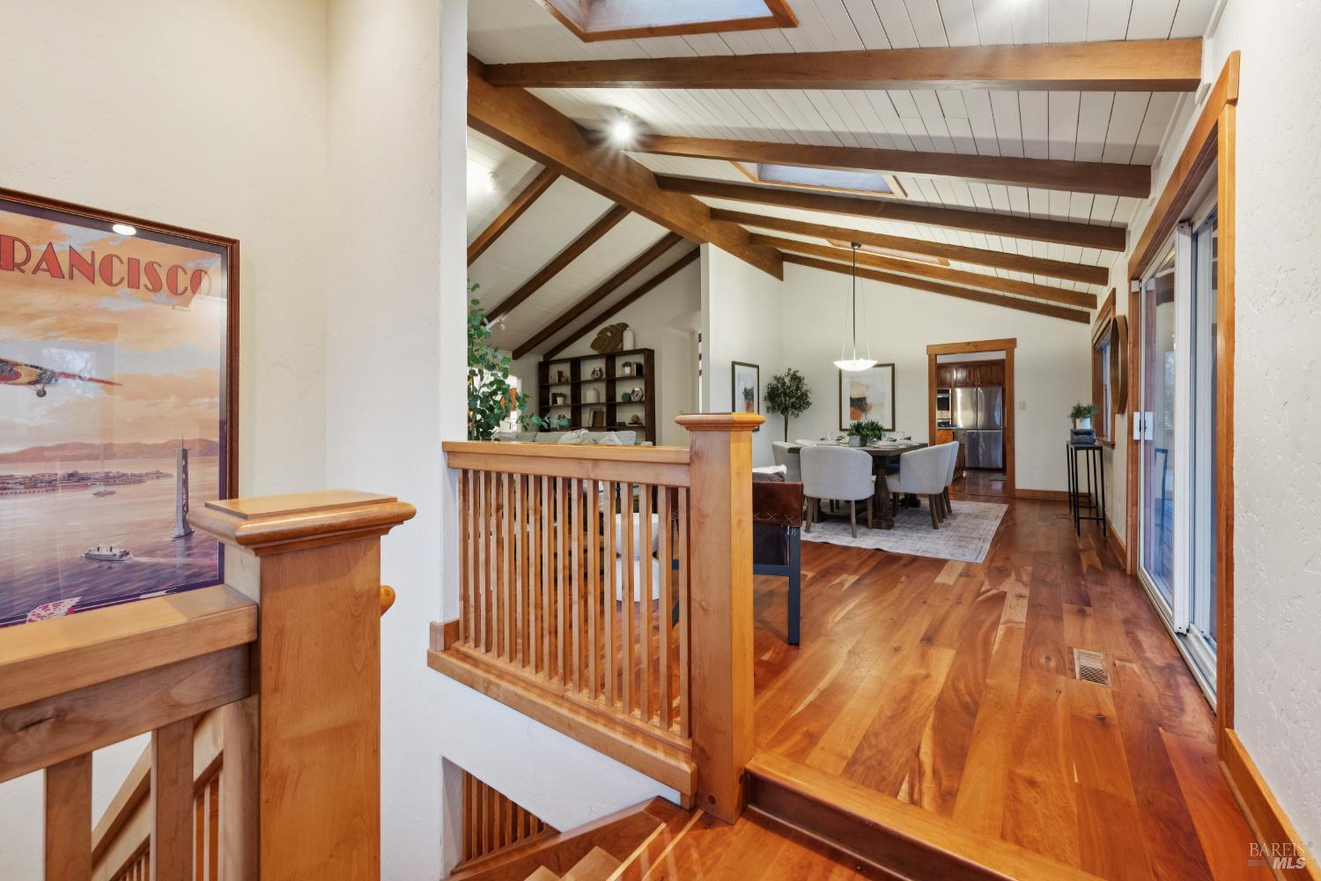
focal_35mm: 14
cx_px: 660
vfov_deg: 81.2
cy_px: 440
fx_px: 514
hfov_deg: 104.3
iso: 800
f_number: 9
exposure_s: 1/4
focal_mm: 14
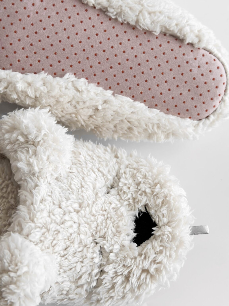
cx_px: 114
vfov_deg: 39.7
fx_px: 423
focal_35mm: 48
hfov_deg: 30.3
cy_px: 153
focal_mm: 6.86
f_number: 1.8
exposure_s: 1/700
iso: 80
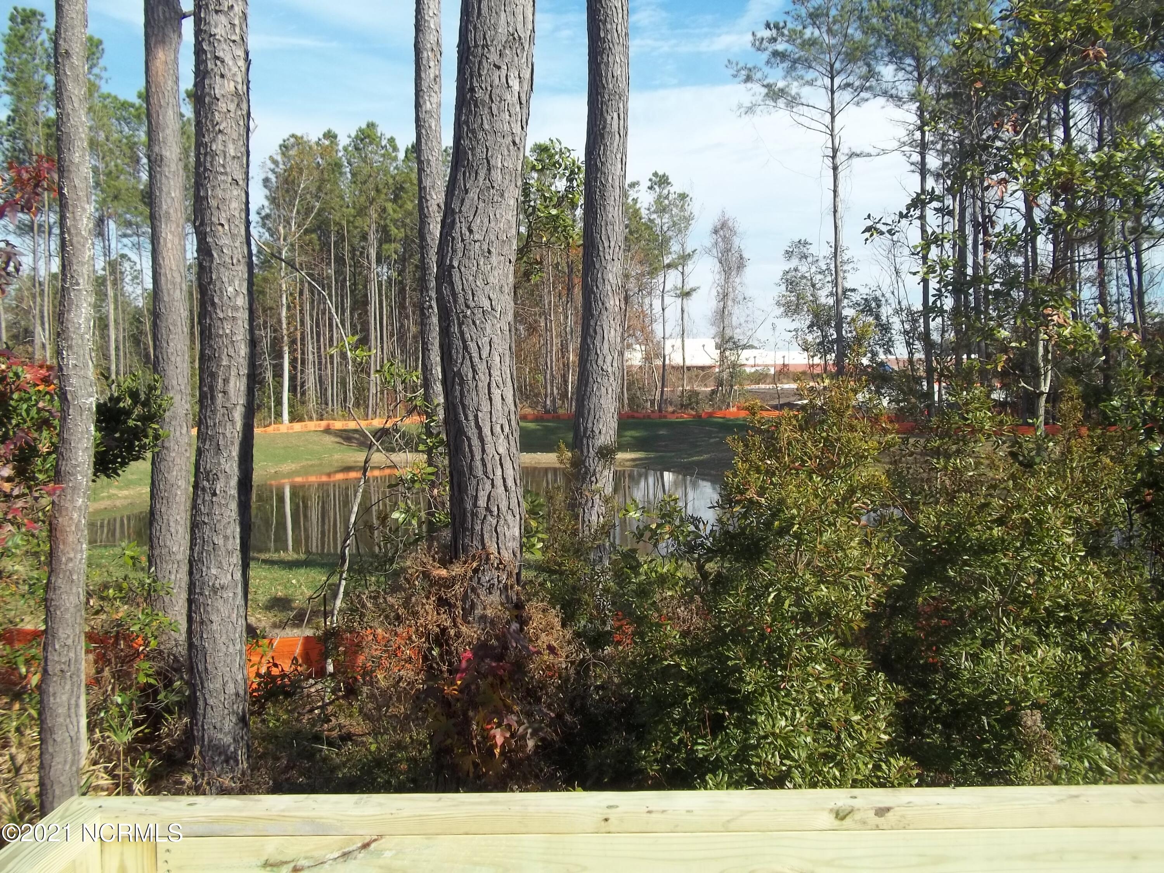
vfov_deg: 44.2
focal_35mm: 32
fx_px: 1076
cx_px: 582
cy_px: 436
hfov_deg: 56.8
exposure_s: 1/100
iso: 64
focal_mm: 5.7
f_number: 8.8
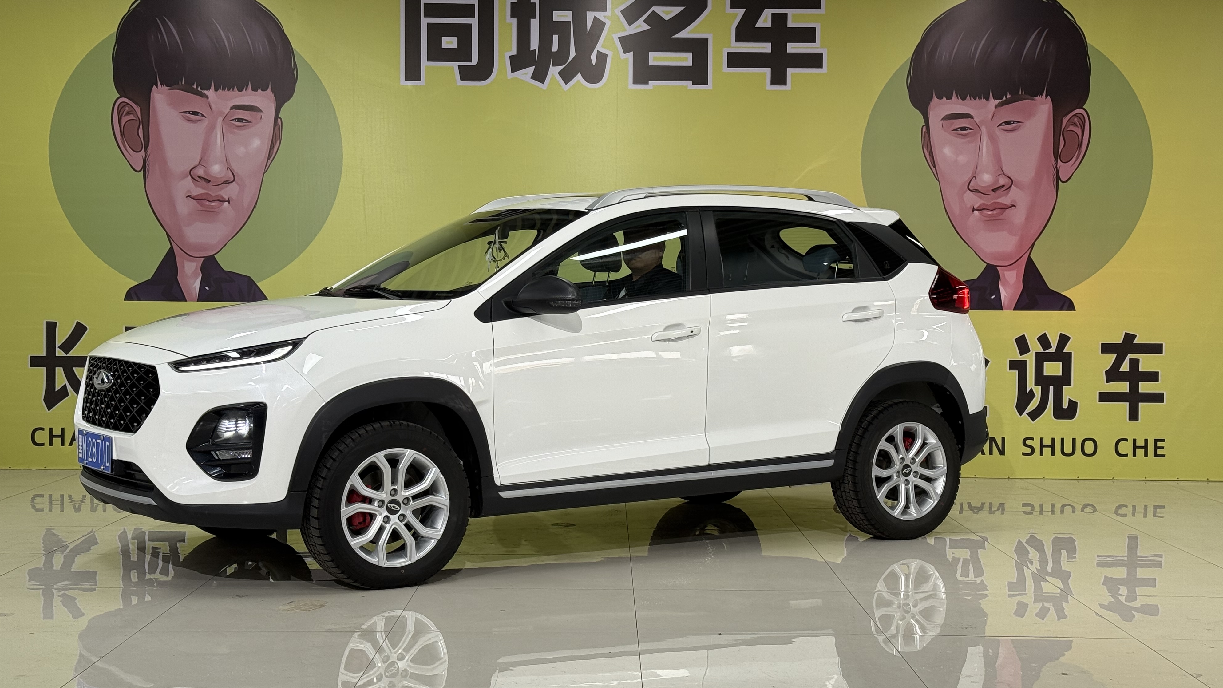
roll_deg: -0.5
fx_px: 1719
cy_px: 325
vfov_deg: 22.6
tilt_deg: -1.2
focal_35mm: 53
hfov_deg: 39.2
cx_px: 611
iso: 80
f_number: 1.78
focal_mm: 6.76
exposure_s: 1/100
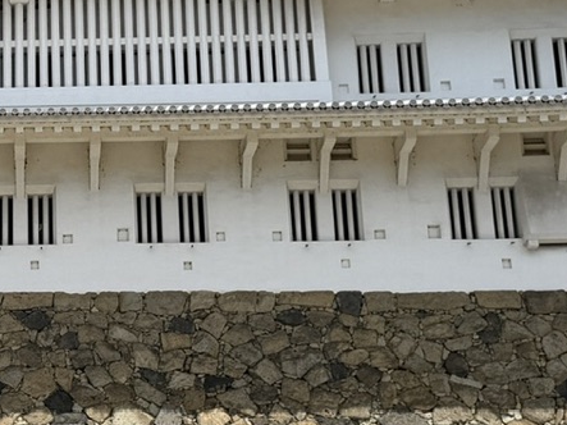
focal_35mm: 104
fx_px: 1703
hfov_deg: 18.0
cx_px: -111
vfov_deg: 14.2
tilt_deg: +19.2
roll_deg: -0.4
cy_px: 180
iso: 80
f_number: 1.78
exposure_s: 1/6173
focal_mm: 6.76
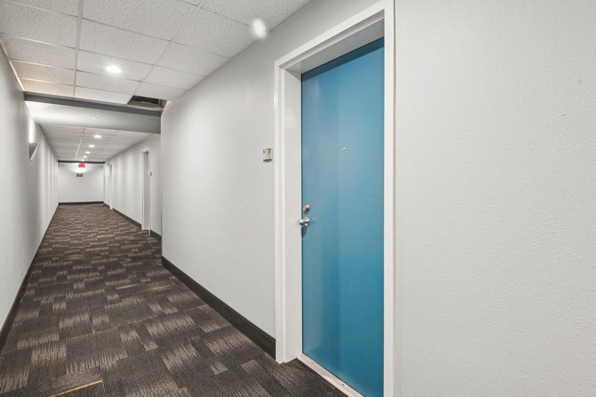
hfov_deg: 93.2
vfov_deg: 70.4
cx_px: 314
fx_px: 281
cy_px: 192
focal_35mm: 17
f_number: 8
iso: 400
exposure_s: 1/3.33
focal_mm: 16
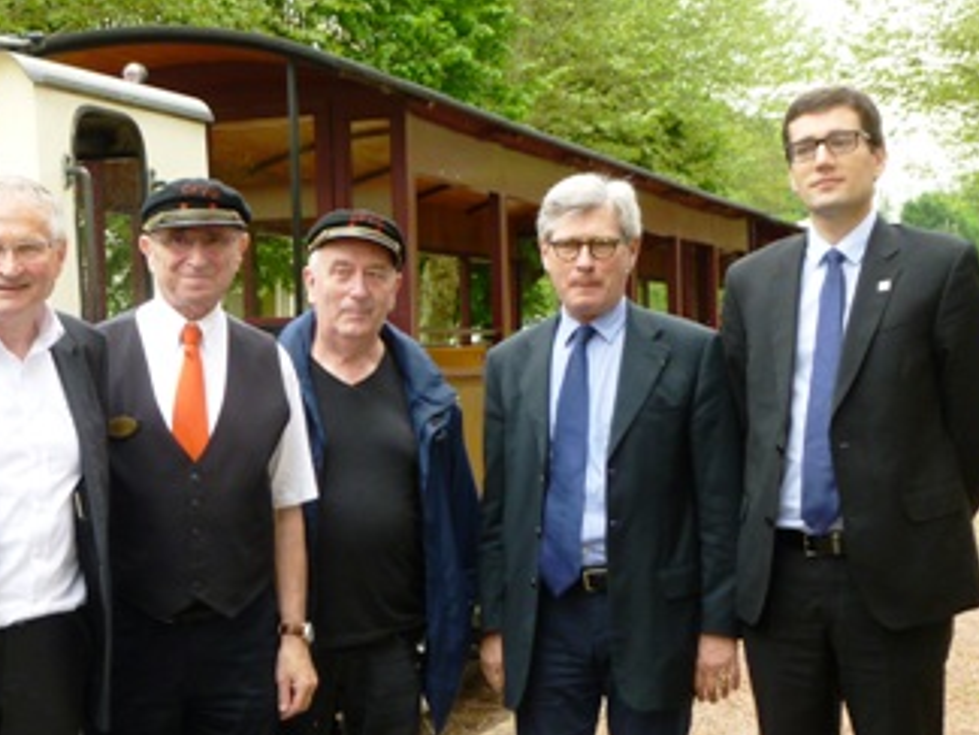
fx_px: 2178
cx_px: 100
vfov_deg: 19.0
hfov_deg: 24.6
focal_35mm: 77
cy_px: 541
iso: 100
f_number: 3.7
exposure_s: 1/125
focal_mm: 6.9
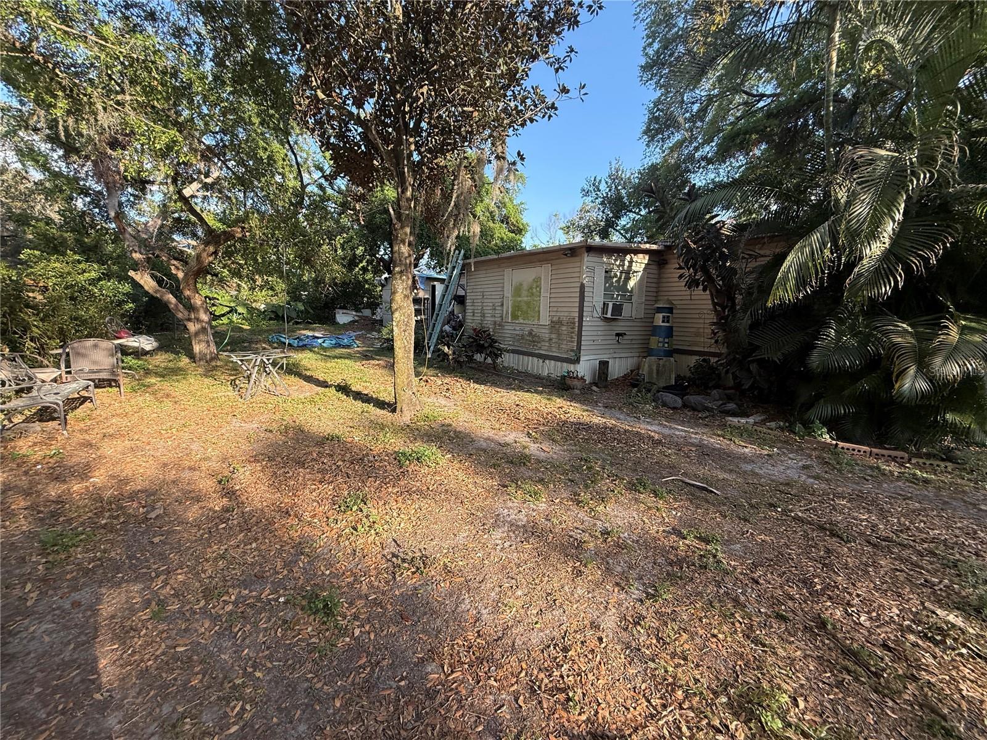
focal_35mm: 14
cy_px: 370
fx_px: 399
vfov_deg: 85.7
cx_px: 494
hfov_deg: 102.1
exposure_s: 1/393
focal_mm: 2.22
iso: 64
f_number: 2.2
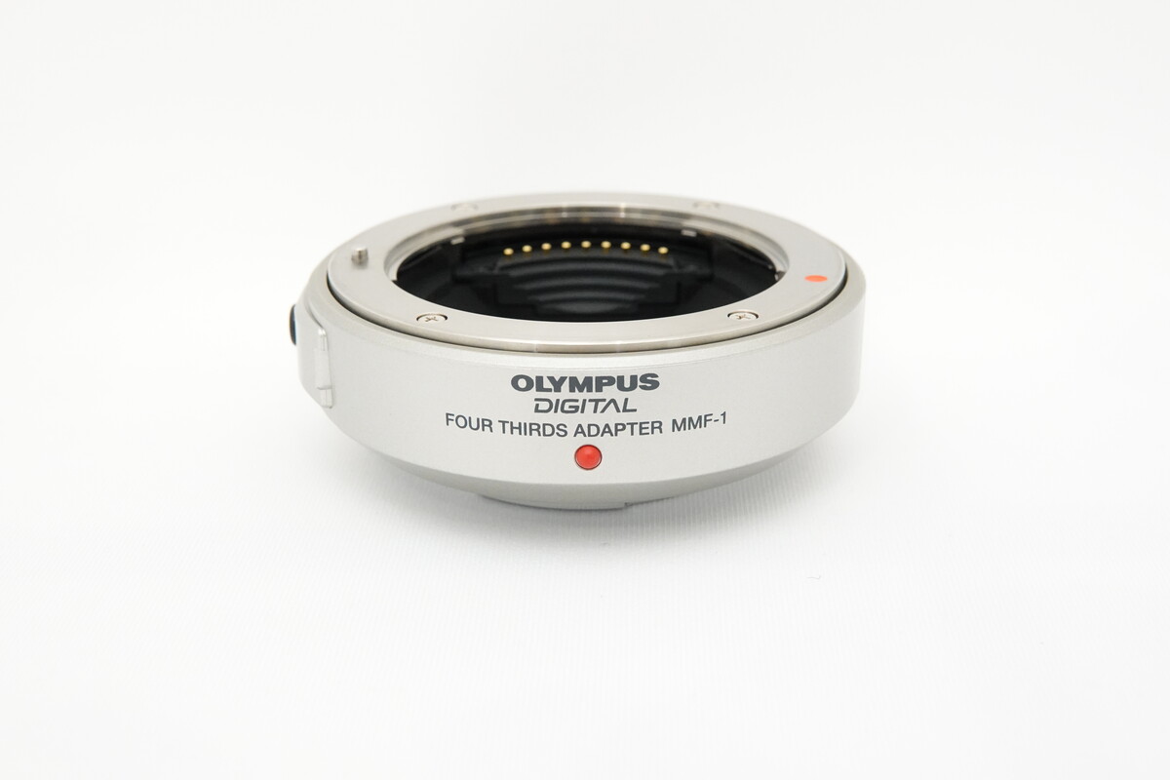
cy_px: 390
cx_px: 585
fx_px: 1625
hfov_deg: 39.6
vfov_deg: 27.0
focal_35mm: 50
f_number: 5.6
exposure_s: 1/50
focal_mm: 18.21
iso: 1600
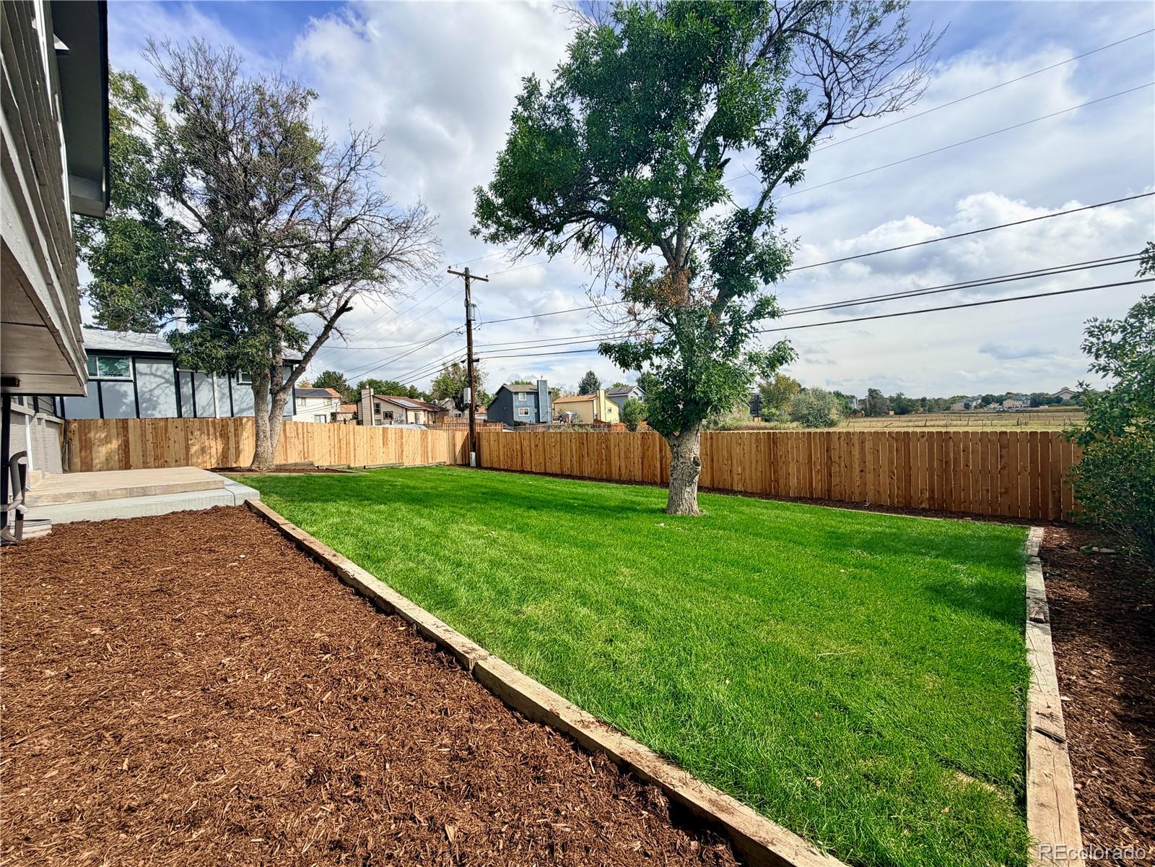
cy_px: 434
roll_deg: +3.2
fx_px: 467
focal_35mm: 14
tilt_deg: -2.4
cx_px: 578
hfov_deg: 102.1
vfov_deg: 85.7
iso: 20
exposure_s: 1/970
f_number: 2.2
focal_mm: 2.22
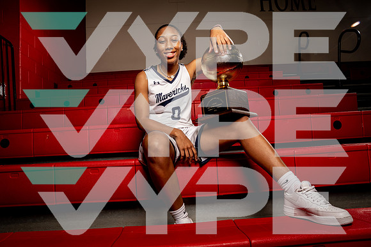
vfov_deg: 53.2
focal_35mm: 24
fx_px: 247
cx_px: 186
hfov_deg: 73.7
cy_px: 124
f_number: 7.1
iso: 100
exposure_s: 1/250
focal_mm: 24
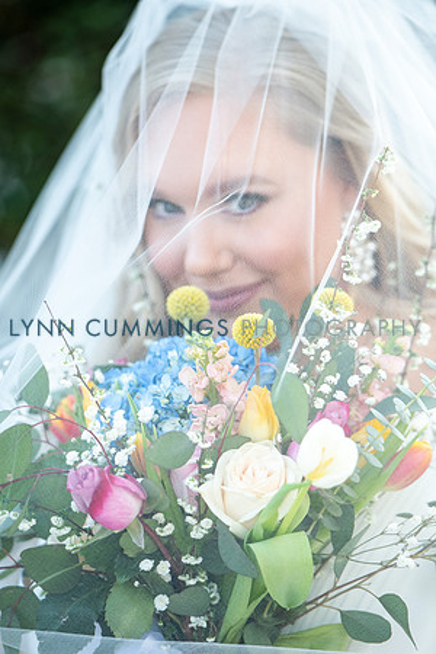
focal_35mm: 180
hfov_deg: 7.6
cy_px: 327
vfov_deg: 11.4
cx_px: 218
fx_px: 3270
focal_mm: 180
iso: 640
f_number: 3.5
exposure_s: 1/1250
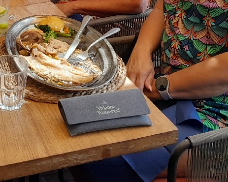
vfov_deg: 18.0
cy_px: -63
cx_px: -18
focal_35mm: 79
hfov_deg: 22.8
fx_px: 533
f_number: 1.8
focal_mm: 3.98
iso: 40
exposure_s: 1/100
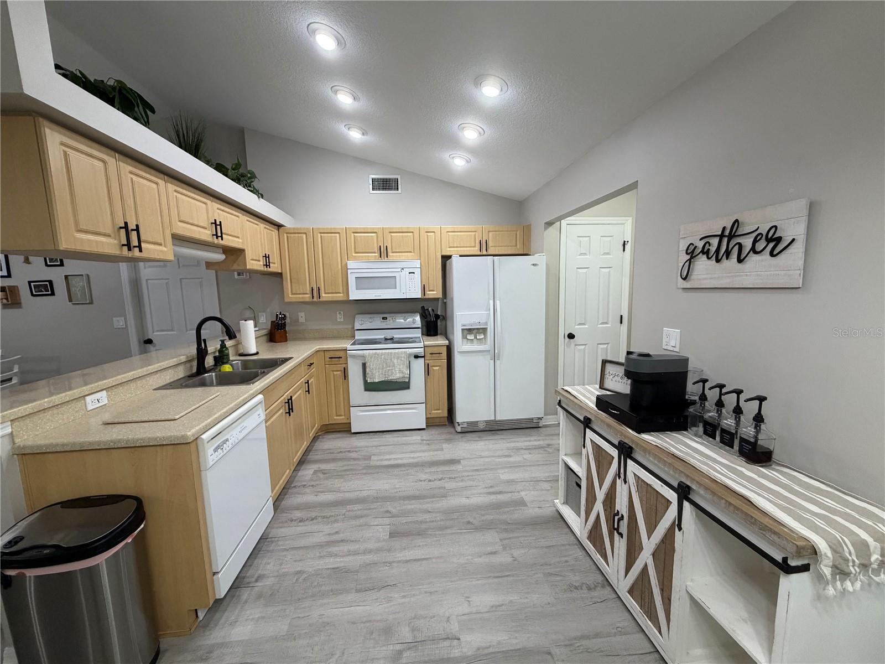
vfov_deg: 85.7
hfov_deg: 102.1
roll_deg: +1.8
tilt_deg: -7.4
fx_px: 358
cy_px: 332
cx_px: 442
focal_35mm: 14
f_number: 2.2
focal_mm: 2.22
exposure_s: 1/120
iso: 250
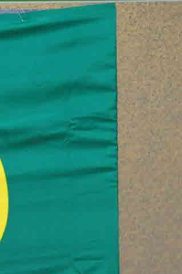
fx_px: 1821
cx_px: -141
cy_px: 42
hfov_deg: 5.6
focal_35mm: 240
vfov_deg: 8.6
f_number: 7.1
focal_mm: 38
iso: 1600
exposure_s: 1/60
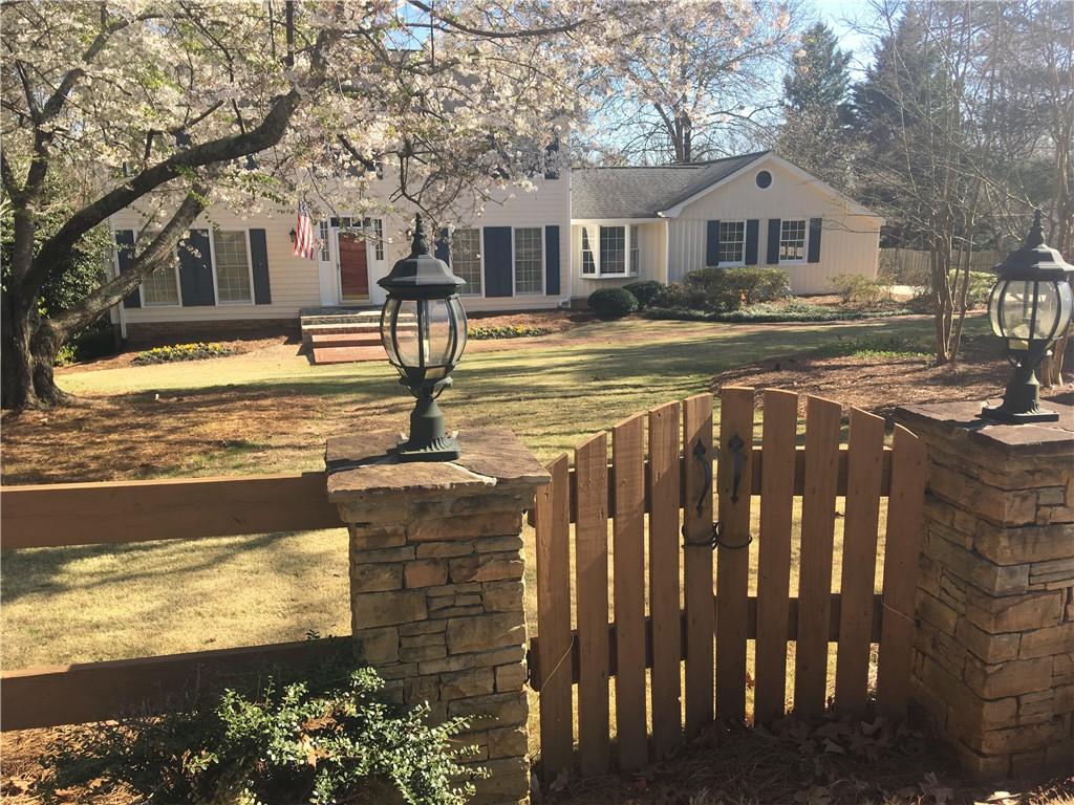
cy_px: 402
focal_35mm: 29
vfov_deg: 48.2
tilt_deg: -12.2
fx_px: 900
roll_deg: +1.1
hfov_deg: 61.7
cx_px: 537
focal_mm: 4.15
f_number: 2.2
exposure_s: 1/523
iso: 25
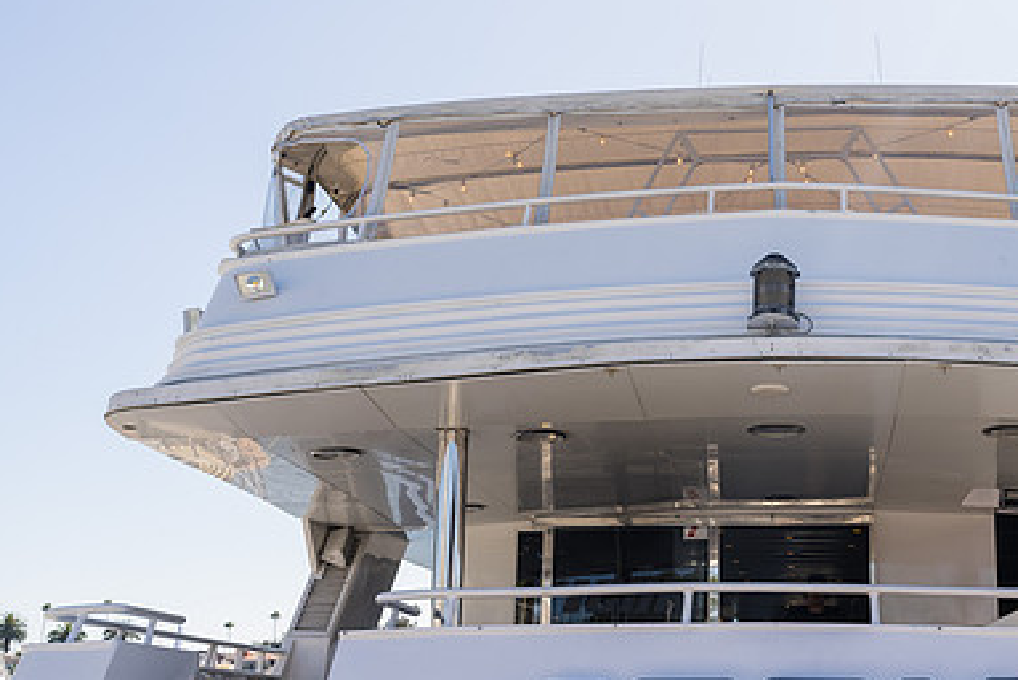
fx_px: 1500
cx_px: 765
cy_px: 392
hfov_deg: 36.6
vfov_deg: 25.5
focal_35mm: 53
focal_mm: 35
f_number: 5.6
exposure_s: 1/400
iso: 100
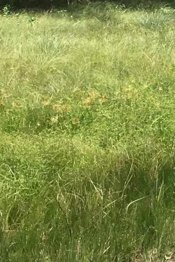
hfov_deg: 8.9
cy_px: 33
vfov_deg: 14.5
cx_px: 407
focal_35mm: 140
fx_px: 1021
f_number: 2.4
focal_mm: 3.3
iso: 25
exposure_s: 1/1006
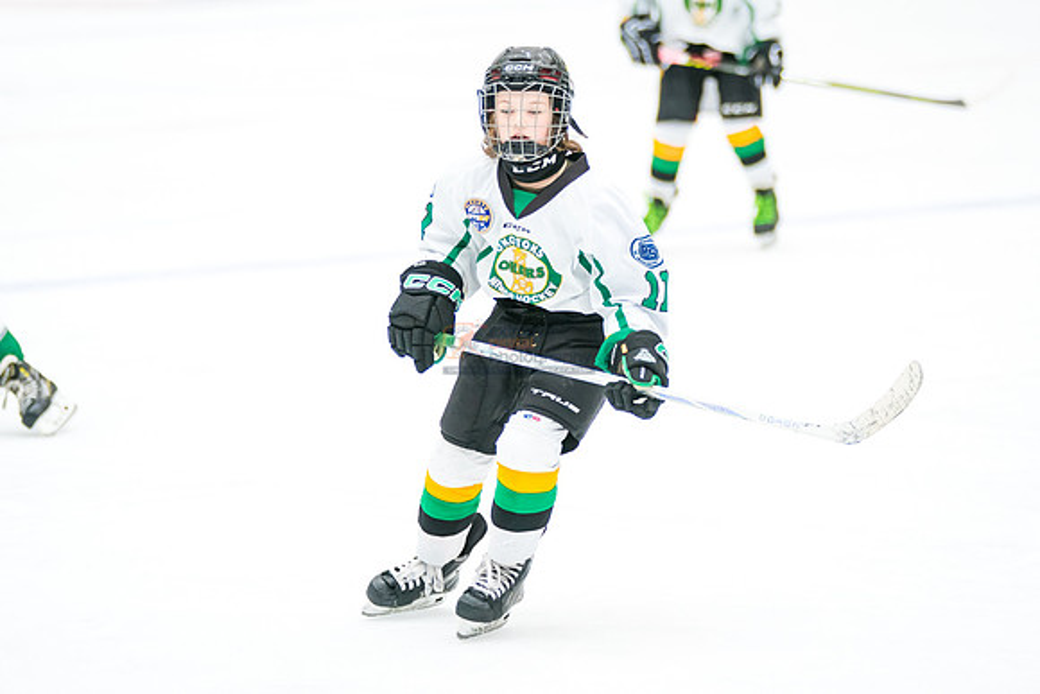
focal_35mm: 237
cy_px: 253
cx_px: 520
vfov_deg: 5.8
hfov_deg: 8.7
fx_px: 6834
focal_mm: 186
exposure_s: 1/1600
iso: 2500
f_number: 3.2
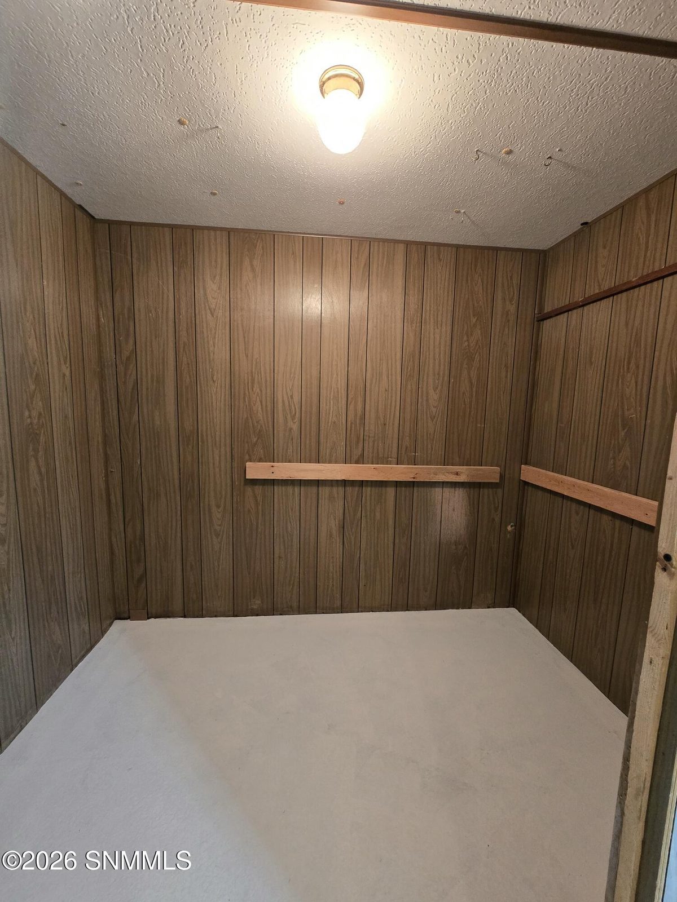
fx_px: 339
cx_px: 338
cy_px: 451
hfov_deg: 89.9
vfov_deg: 106.2
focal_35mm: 13
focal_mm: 2.2
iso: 500
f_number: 2.2
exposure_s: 1/60
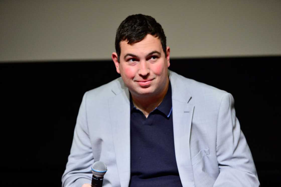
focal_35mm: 175
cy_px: 94
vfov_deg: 7.8
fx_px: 1365
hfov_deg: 11.7
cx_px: 140
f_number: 2.8
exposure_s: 1/125
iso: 2000
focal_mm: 175
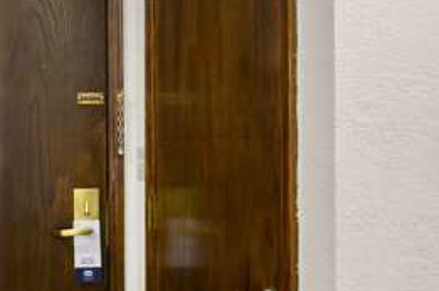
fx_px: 669
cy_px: 216
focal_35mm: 55
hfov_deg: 33.2
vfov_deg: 24.3
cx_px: -3
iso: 320
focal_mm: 14
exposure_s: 1/1.25
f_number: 8
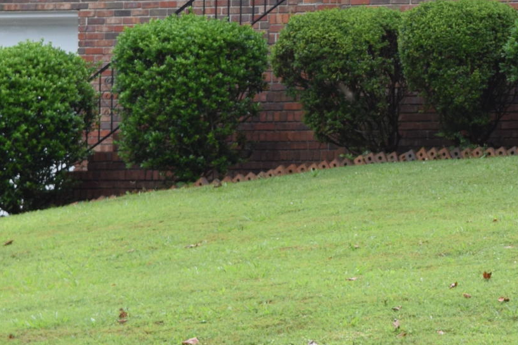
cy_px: -7
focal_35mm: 209
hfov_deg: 9.7
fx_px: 3006
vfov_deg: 6.5
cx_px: 622
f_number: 8
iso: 400
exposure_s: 1/250
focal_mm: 38
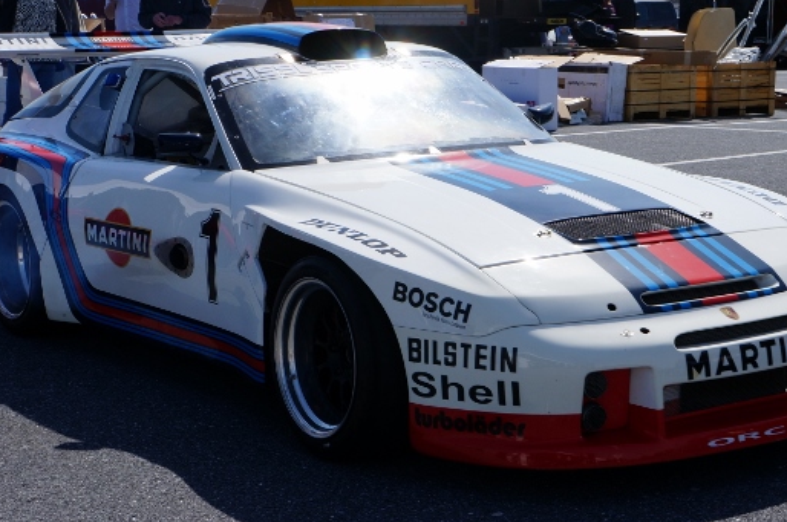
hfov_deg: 26.5
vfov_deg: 17.7
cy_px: 301
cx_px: 430
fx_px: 1672
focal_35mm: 77
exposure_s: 1/250
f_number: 13
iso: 160
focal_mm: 41
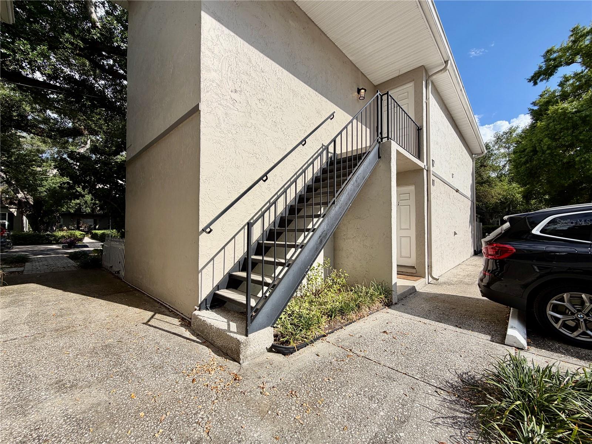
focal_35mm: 14
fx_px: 239
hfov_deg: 102.1
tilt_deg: +1.8
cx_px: 296
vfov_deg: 85.7
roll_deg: +0.2
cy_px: 222
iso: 20
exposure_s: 1/1125
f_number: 2.2
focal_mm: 2.22
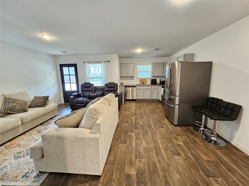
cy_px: 93
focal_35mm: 13
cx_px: 124
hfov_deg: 106.2
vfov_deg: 89.9
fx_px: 94
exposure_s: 1/30
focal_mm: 2.2
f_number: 2.2
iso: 400
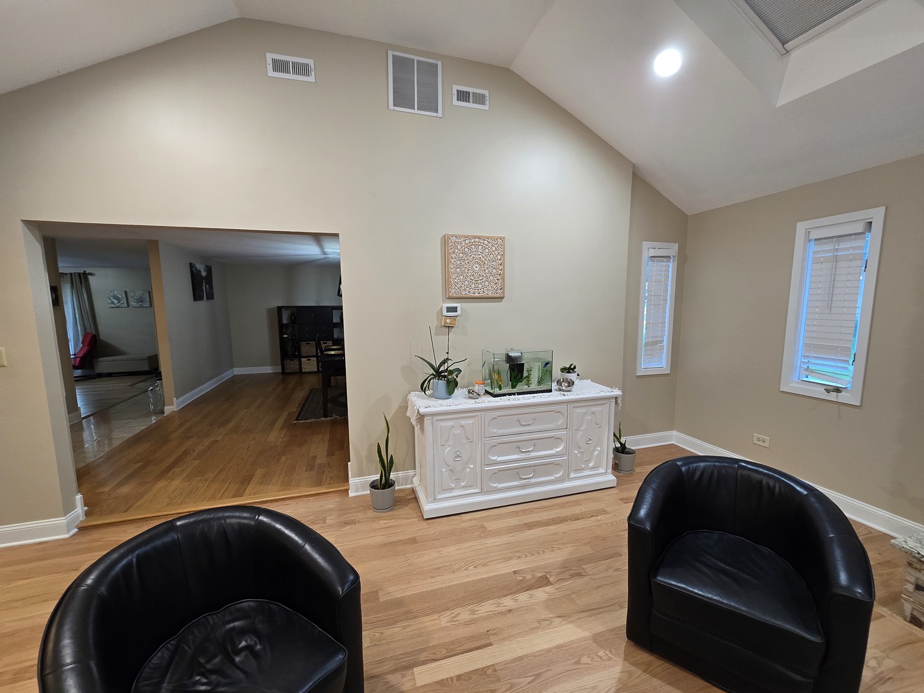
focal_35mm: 13
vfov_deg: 89.9
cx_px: 462
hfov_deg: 106.2
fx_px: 347
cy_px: 346
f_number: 2.2
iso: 160
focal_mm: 2.2
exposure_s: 1/60
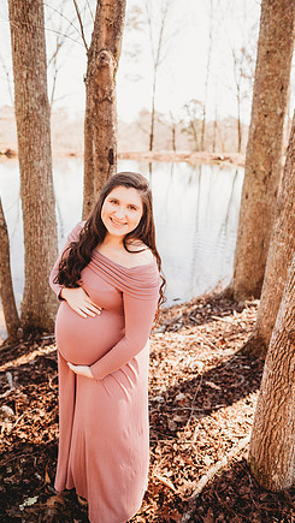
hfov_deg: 44.4
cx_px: 146
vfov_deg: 71.9
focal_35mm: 26
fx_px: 361
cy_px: 254
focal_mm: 24
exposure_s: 1/250
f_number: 2.2
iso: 100
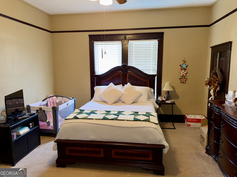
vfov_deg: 56.8
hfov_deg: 71.6
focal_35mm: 24
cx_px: 118
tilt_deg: -9.1
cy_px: 88
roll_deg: +1.1
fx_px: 164
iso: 100
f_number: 1.78
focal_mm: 6.76
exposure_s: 1/15
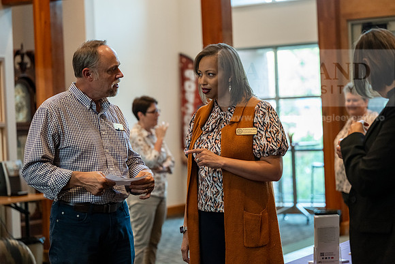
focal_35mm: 83
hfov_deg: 24.5
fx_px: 911
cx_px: 198
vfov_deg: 16.5
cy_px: 132
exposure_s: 1/200
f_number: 2.8
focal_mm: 83
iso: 2500
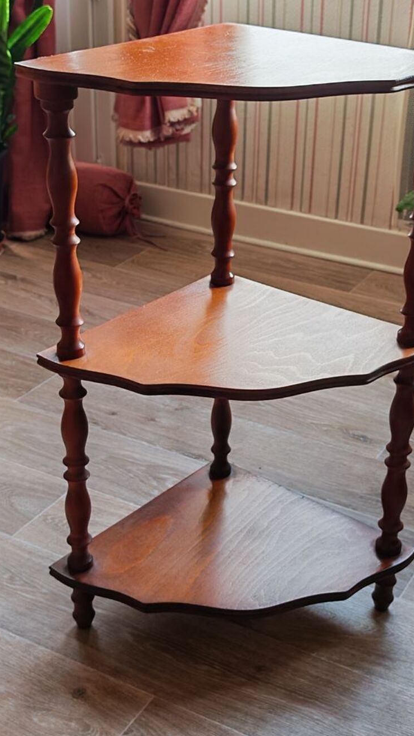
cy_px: 365
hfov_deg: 23.5
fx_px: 995
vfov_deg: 40.6
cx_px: 215
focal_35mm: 51
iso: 100
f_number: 2
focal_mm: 6.83
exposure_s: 1/210
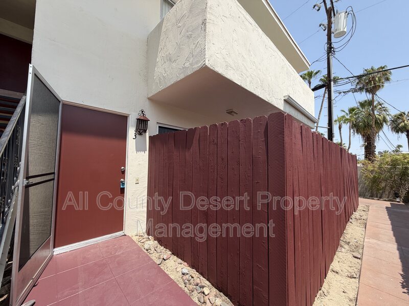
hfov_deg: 102.1
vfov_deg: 85.7
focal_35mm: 14
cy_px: 153
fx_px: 165
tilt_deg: +2.1
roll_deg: +0.2
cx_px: 204
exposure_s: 1/770
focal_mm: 2.22
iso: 32
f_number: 2.2
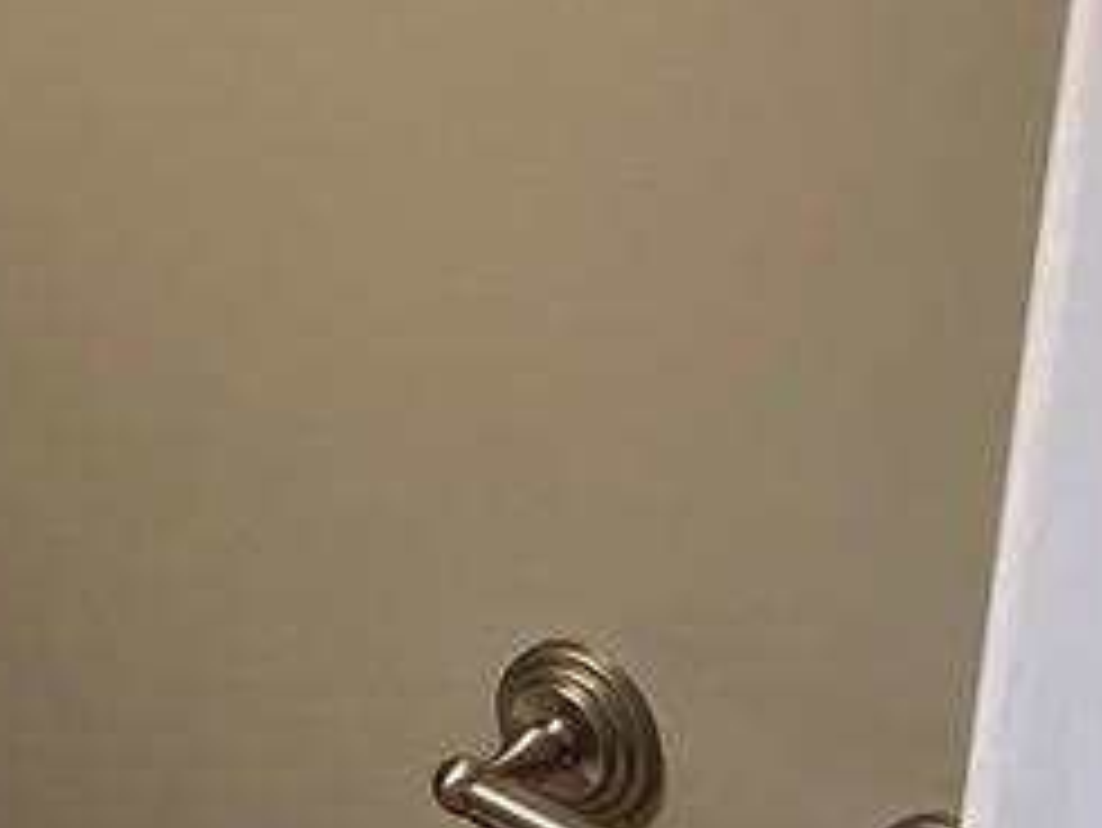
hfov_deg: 12.0
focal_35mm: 153
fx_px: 4873
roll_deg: -0.2
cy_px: -328
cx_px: -783
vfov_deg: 9.5
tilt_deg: -16.0
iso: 100
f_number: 1.5
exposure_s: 1/120
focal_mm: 5.7
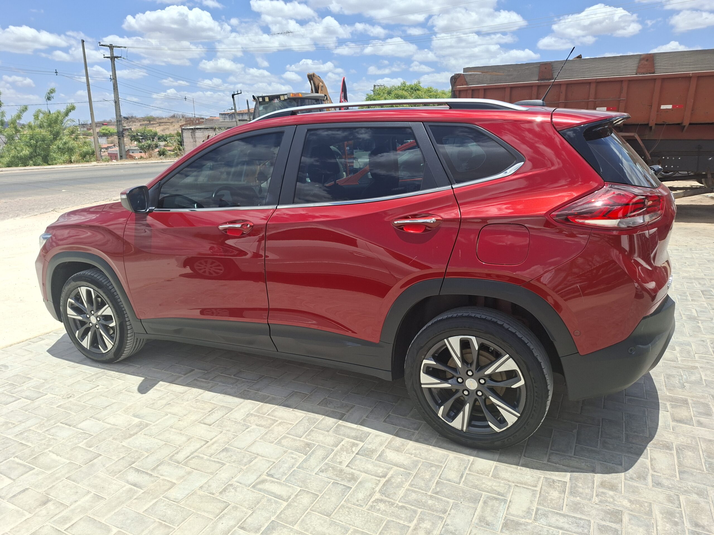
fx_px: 474
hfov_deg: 73.9
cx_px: 357
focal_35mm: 23
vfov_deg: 58.9
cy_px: 268
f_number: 1.8
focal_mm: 5.54
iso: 50
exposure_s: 1/2092
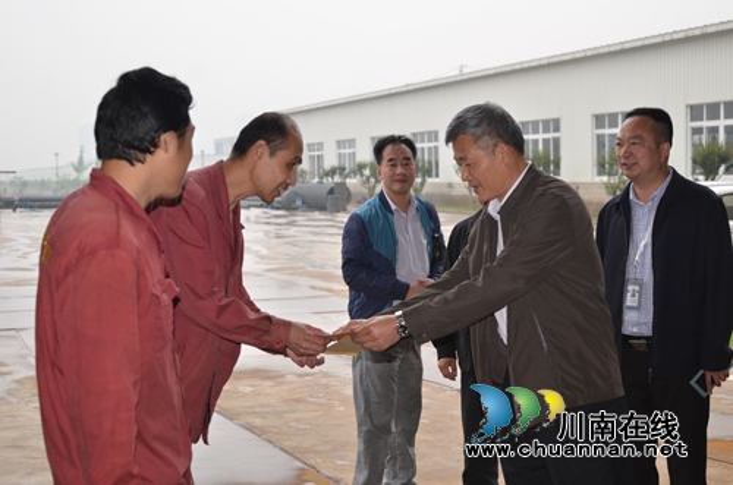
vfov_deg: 22.5
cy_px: 242
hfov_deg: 33.5
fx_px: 1219
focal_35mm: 60
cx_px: 366
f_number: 4
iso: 100
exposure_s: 1/125
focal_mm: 40
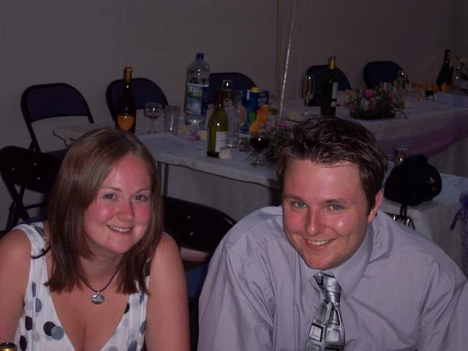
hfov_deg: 22.0
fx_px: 1203
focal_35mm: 89
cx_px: 234
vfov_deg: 16.6
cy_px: 176
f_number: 4.1
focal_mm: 18.7
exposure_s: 1/60
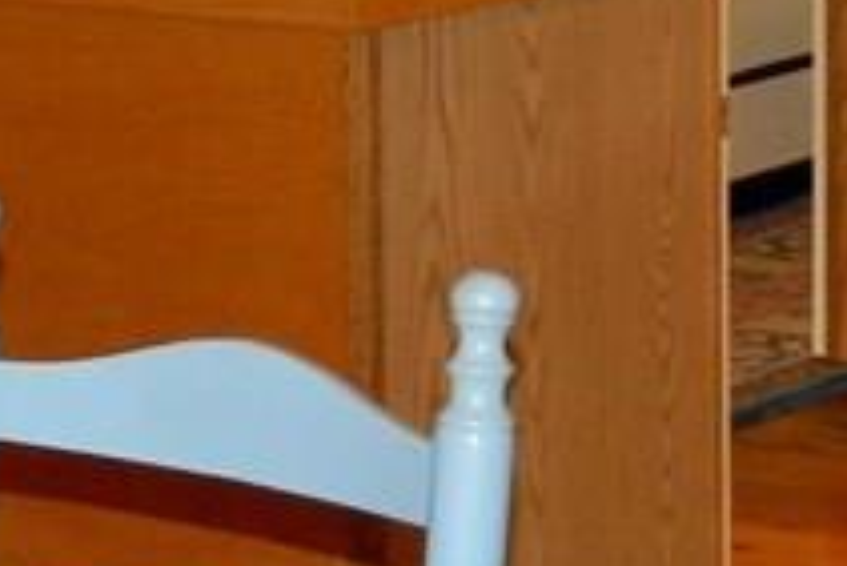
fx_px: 4520
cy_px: -157
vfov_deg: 7.1
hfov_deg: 10.6
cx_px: 863
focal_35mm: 192
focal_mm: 6.7
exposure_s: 1/30
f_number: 4
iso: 360
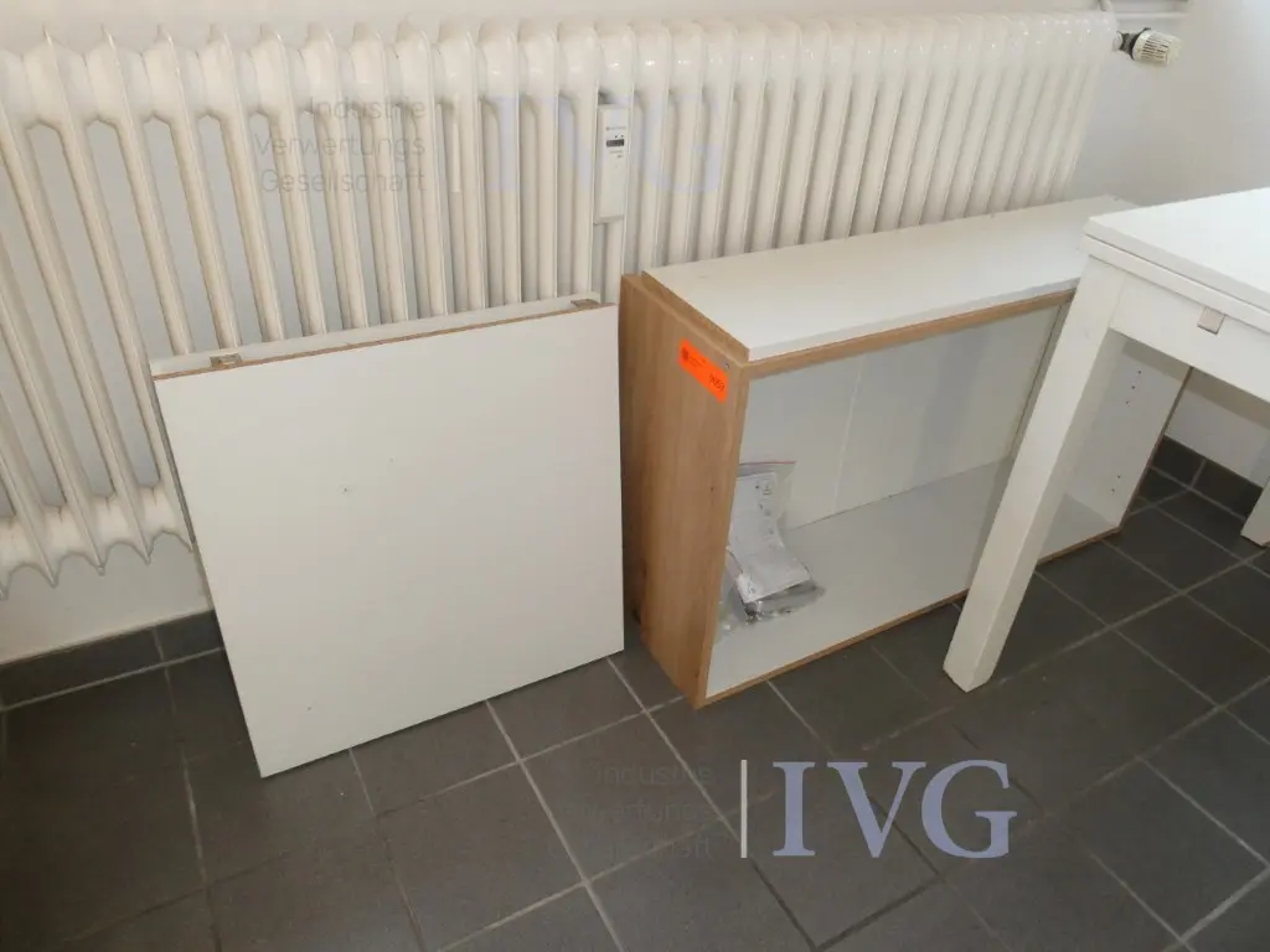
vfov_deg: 56.8
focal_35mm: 24
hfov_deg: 71.6
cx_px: 635
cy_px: 476
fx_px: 881
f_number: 3.3
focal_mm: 4.3
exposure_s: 1/125
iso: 400
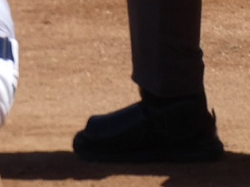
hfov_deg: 0.8
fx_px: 18070
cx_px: -77
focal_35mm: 2502
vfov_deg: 0.6
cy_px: -126
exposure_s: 1/400
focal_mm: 89.5
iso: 80
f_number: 5.6
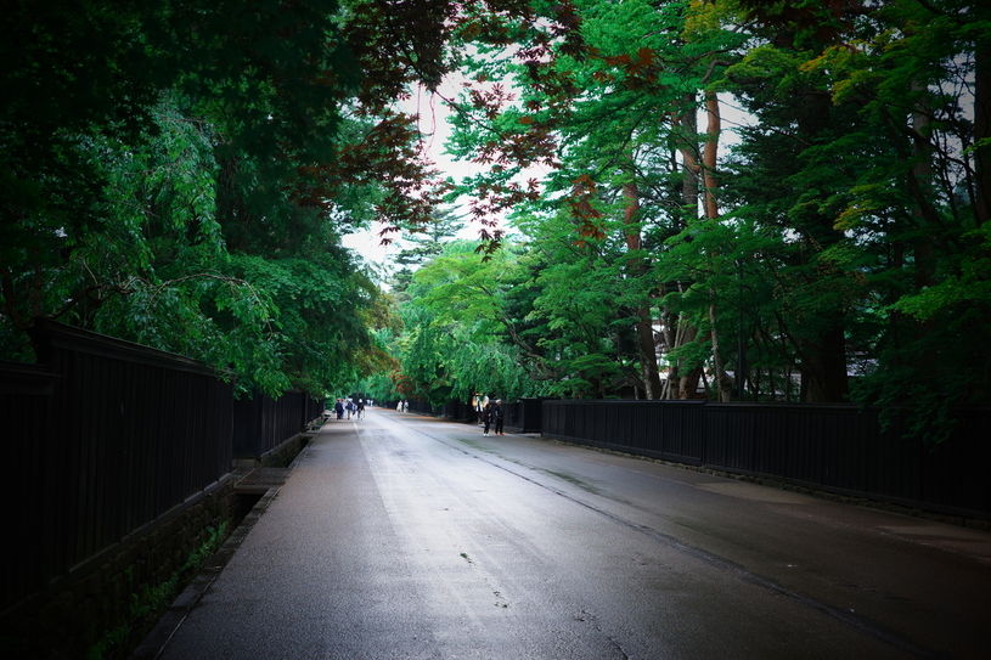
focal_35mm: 40
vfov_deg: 33.4
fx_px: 1101
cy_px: 330
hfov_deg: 48.5
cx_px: 496
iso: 250
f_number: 2.8
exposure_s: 1/60
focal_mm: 26
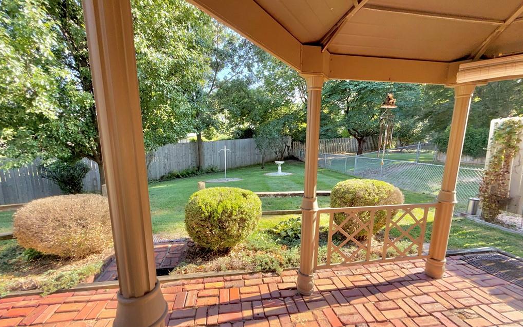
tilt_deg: -9.8
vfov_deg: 74.5
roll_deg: -0.6
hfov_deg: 101.5
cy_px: 181
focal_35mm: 15
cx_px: 259
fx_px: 214
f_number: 2.2
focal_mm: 2.22
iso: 16
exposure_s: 1/135
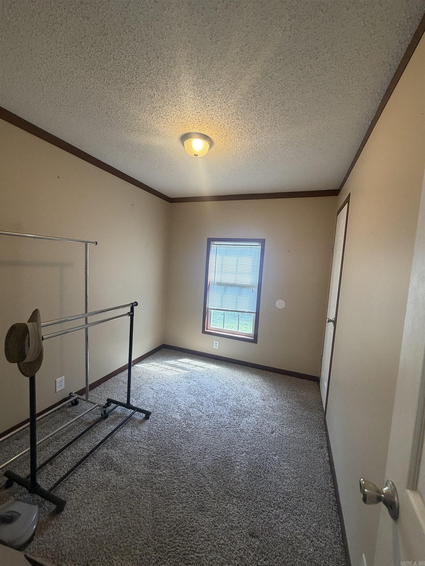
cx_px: 212
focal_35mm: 14
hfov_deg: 85.7
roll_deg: -3.4
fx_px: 229
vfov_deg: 102.1
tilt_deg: -4.8
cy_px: 283
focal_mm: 2.22
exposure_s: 1/60
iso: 250
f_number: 2.2
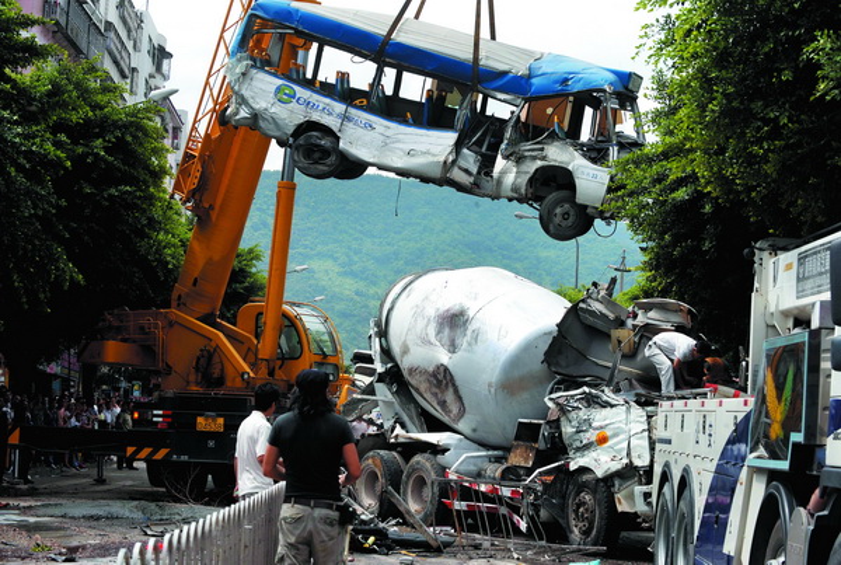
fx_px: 1756
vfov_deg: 18.3
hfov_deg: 26.9
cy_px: 282
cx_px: 420
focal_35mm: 75
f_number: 9
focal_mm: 75
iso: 200
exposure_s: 1/400
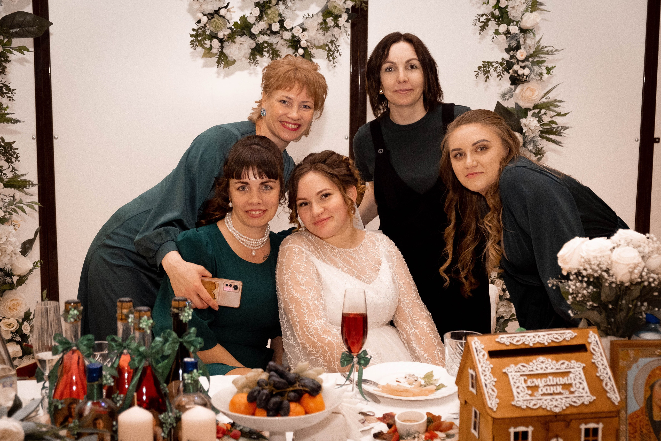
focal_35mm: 47
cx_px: 330
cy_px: 220
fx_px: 863
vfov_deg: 28.7
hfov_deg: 41.9
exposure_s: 1/250
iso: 2000
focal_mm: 31.5
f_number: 3.6
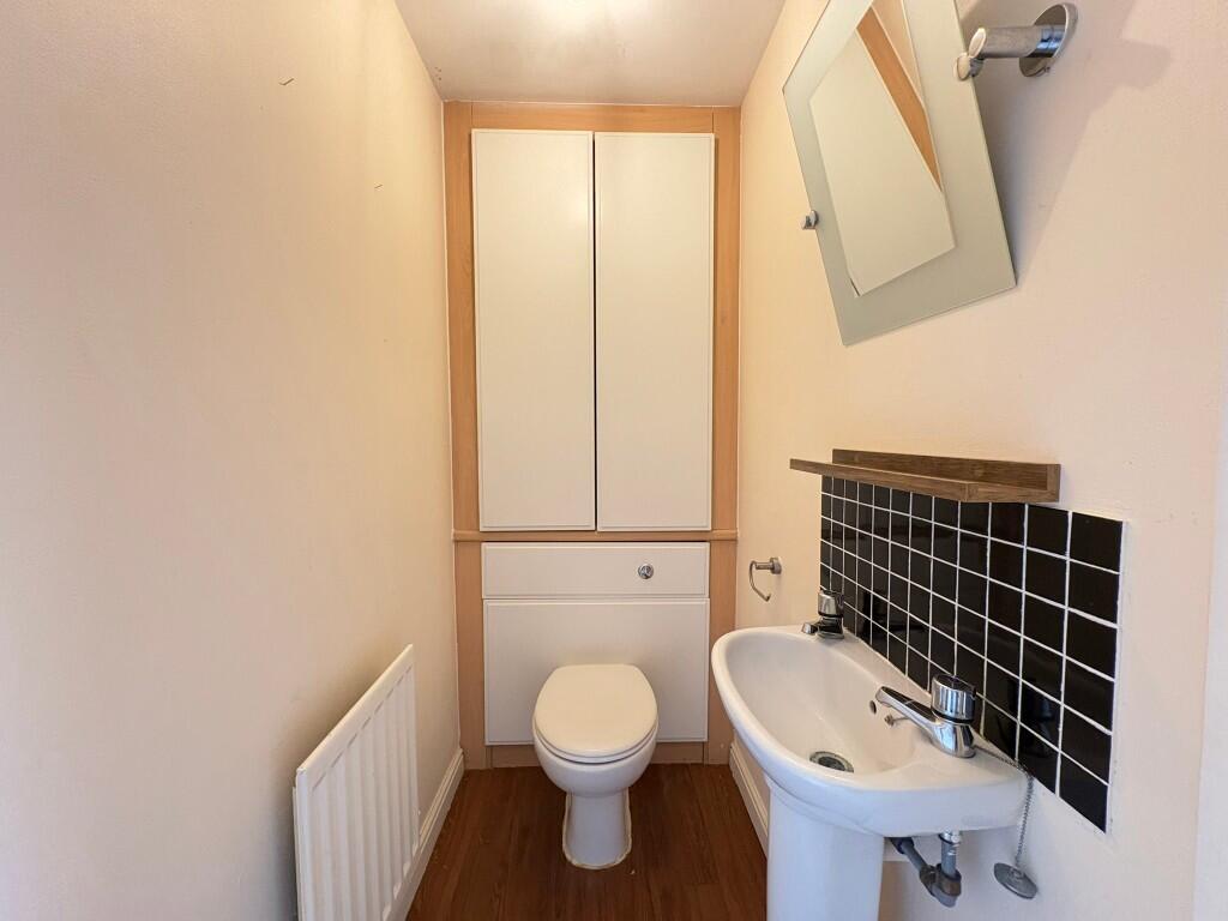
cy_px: 460
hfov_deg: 102.1
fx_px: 497
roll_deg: +1.1
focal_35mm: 14
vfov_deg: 85.7
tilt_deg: -3.0
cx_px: 614
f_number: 2.2
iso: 500
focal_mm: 2.22
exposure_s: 1/60
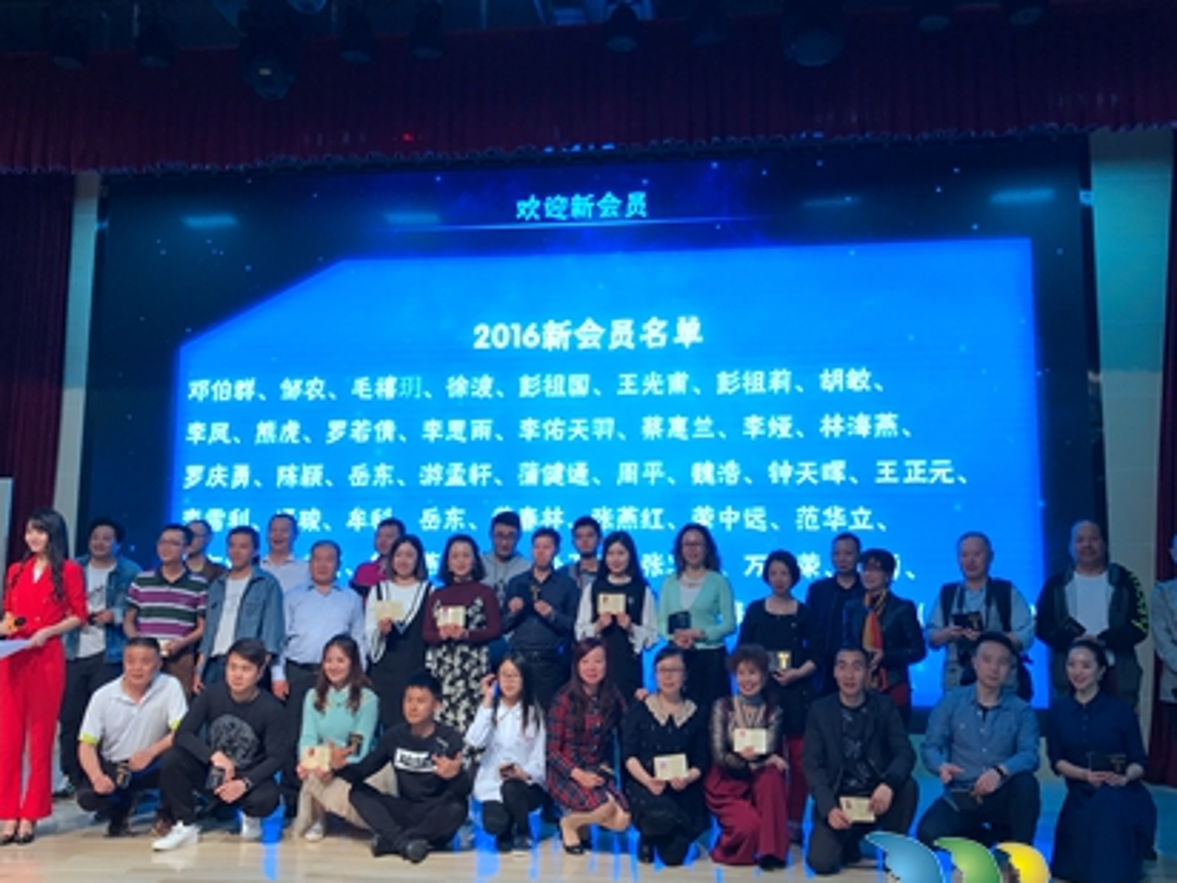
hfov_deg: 53.9
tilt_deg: +10.5
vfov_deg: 41.8
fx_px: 1156
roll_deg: -0.4
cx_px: 608
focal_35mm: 34
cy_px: 456
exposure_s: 1/100
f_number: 1.8
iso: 25
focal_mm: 3.99
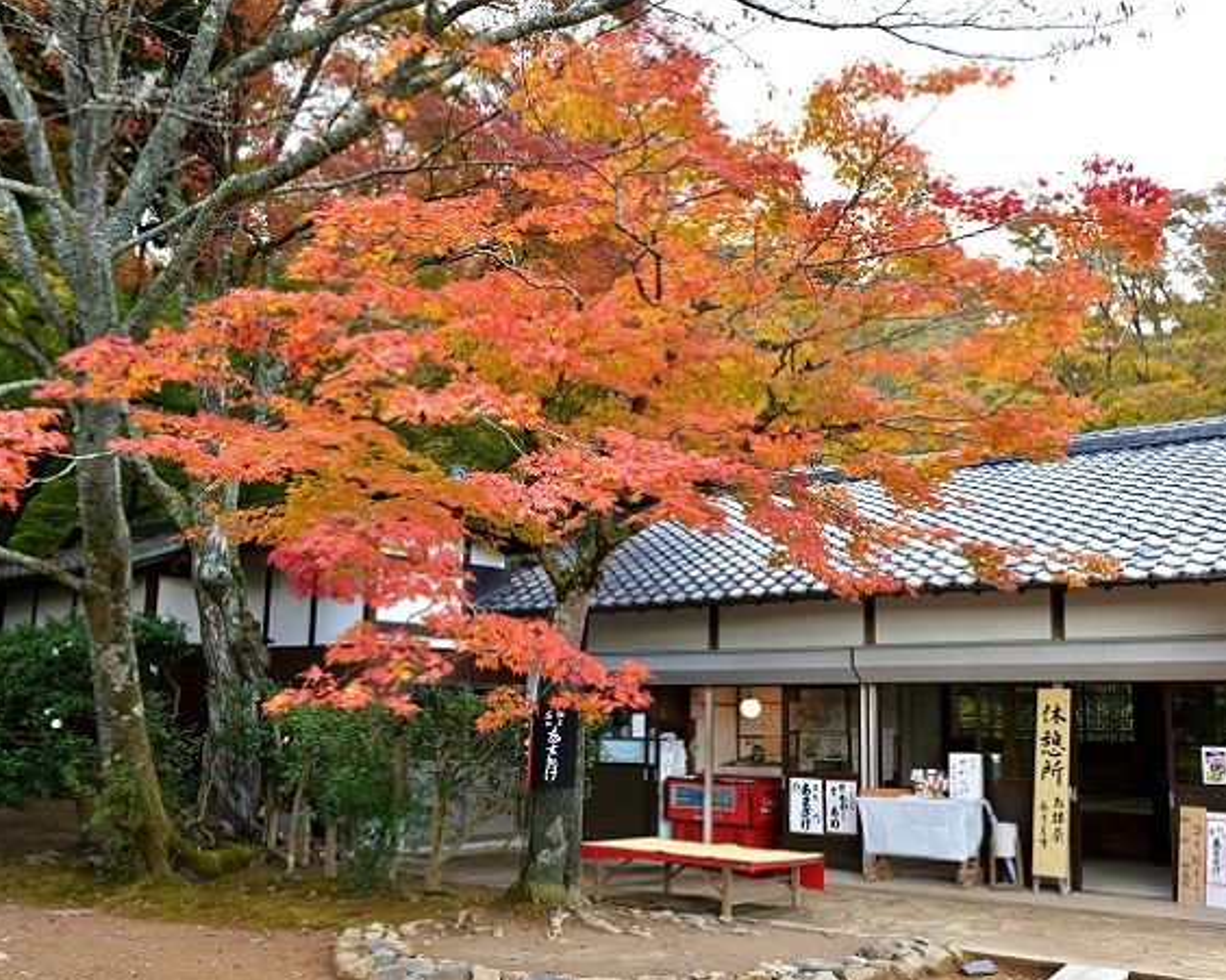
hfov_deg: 49.0
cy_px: 482
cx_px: 675
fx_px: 1342
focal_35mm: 37
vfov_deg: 40.1
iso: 400
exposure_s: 1/125
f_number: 5.6
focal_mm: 32
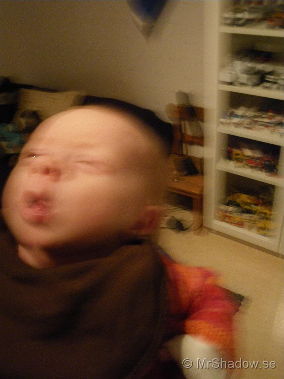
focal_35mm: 34
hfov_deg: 41.8
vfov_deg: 54.0
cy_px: 190
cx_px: 142
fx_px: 372
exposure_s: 1/4
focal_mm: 6.1
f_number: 3.8
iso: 400
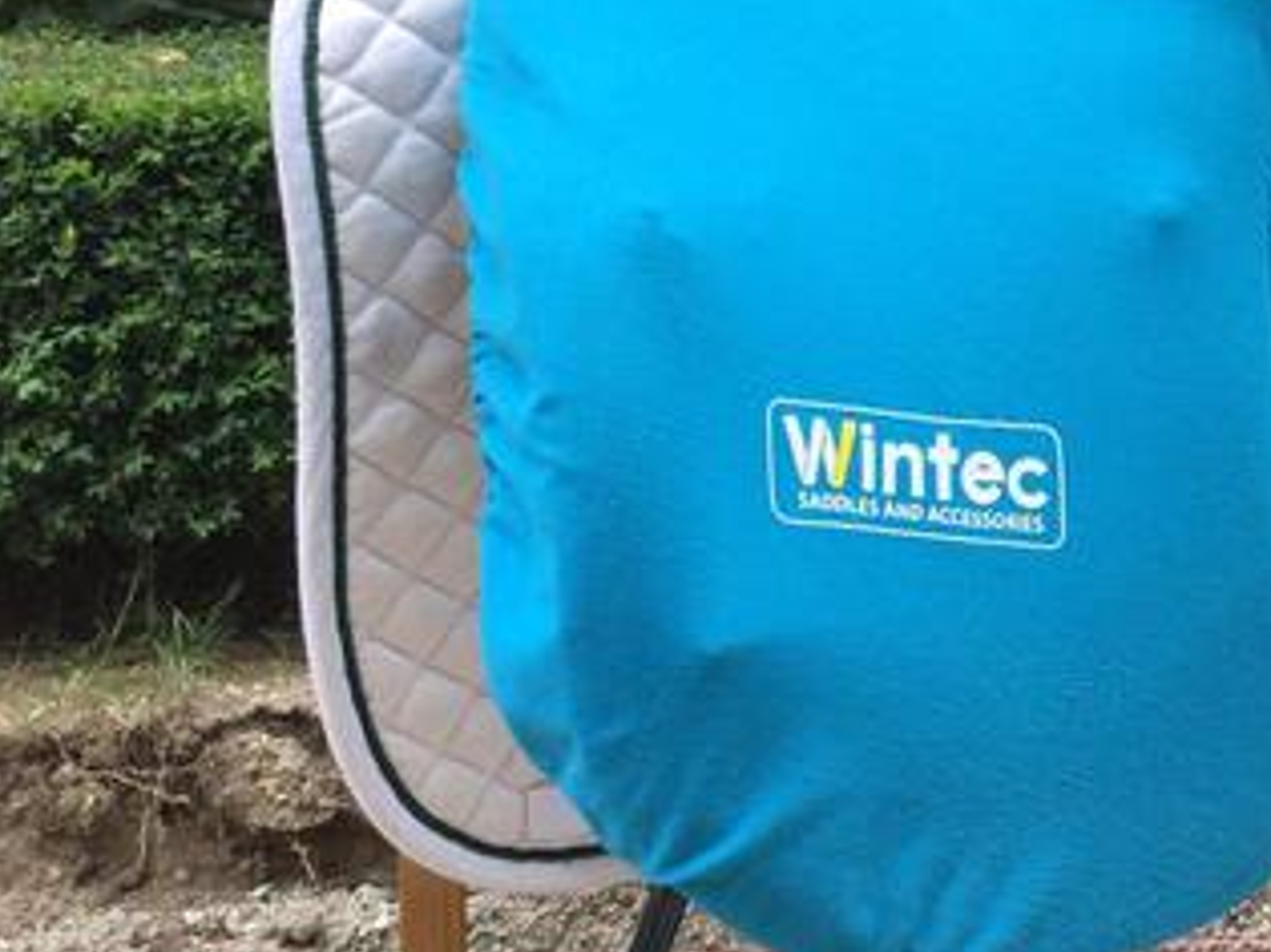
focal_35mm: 63
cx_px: 1029
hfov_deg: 30.0
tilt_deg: -9.7
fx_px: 2312
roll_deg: -3.1
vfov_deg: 23.0
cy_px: 214
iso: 32
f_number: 2.4
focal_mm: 3.3
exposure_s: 1/50
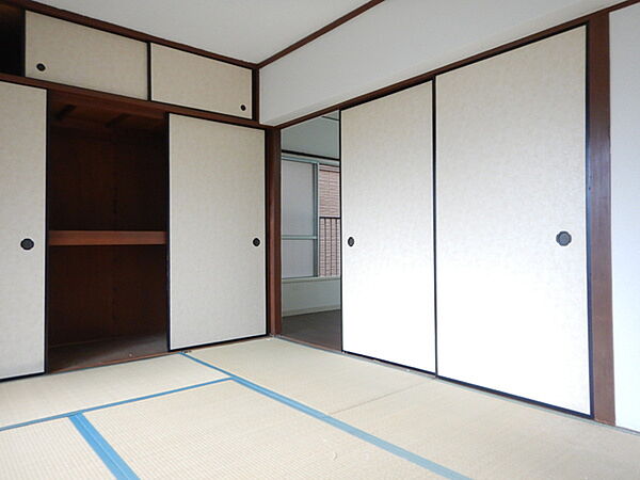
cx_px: 320
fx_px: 444
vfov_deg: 56.8
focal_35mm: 24
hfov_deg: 71.6
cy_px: 240
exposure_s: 1/25
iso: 400
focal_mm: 4.3
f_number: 2.8
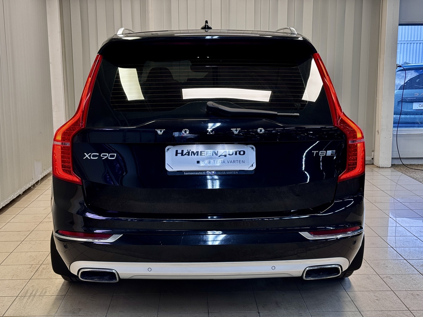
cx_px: 212
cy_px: 158
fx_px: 587
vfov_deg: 30.3
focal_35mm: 48
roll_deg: +0.3
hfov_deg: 39.7
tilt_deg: -9.3
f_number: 1.78
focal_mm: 6.76
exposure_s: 1/50
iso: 80
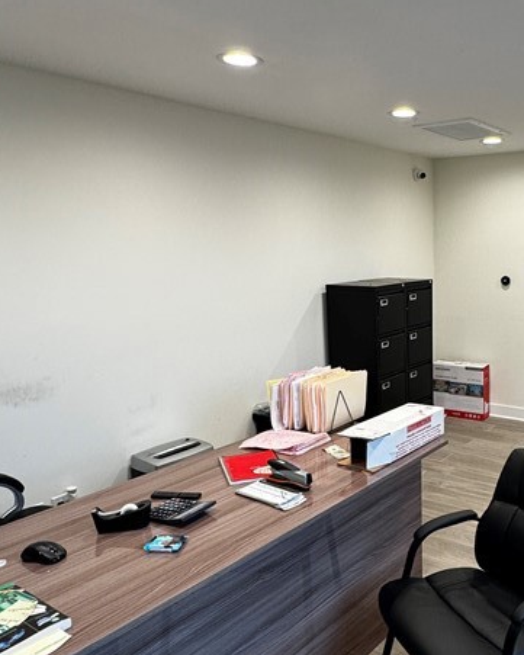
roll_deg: +1.2
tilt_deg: -9.0
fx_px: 601
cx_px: 408
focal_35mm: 31
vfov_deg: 57.2
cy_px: 334
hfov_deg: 45.1
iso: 200
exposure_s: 1/120
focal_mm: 2.22
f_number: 2.2
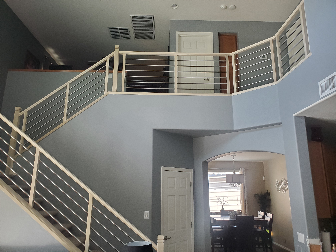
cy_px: 126
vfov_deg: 53.1
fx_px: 252
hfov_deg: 67.3
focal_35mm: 26
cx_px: 168
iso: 320
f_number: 2.4
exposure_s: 1/120
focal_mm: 4.3
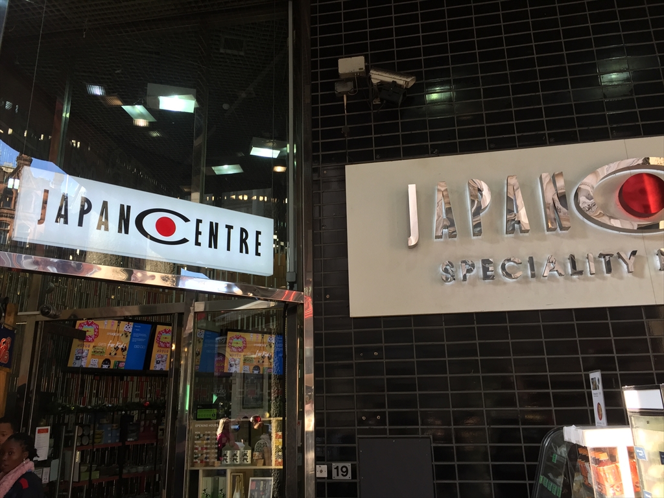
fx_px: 556
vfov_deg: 48.2
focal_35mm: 29
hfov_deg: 61.7
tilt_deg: +17.5
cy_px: 249
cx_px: 332
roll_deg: +0.0
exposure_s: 1/100
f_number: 2.2
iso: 50
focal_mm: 4.15
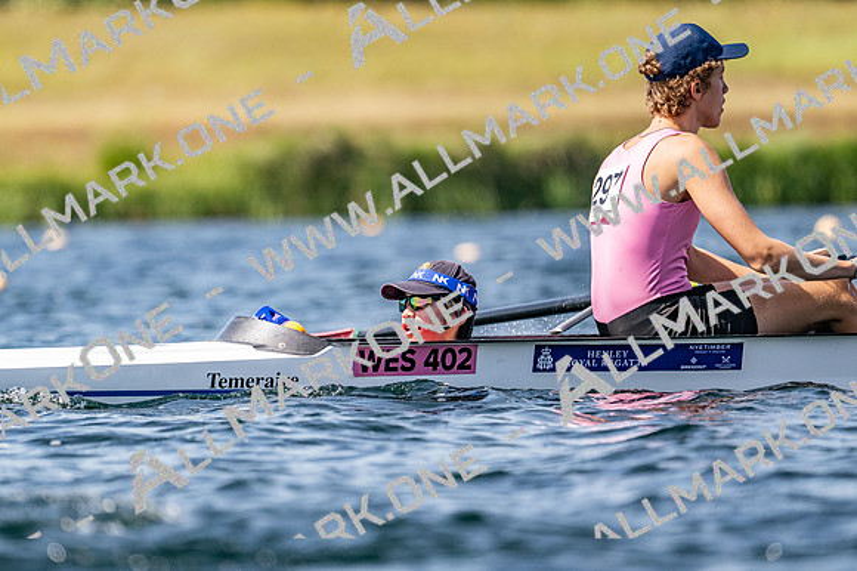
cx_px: 428
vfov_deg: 2.3
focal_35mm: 600
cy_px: 286
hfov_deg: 3.4
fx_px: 14275
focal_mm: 400
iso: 220
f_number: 4.5
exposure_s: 1/2500
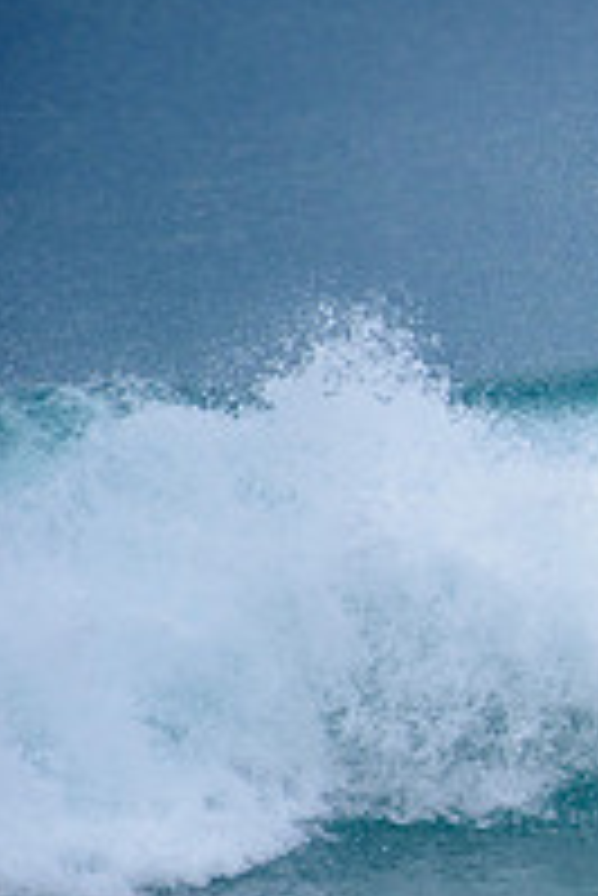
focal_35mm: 1459
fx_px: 36288
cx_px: 1286
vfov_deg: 1.4
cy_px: 592
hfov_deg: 0.9
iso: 360
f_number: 5.6
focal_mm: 500
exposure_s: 1/2000
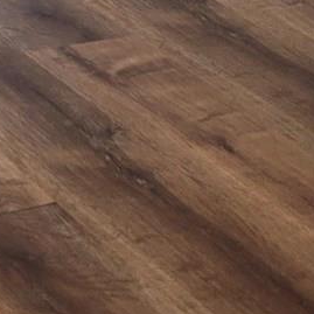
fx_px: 1786
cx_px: -484
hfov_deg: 8.9
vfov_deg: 9.1
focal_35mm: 174
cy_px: -420
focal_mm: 5.4
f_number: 1.8
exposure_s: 1/120
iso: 32
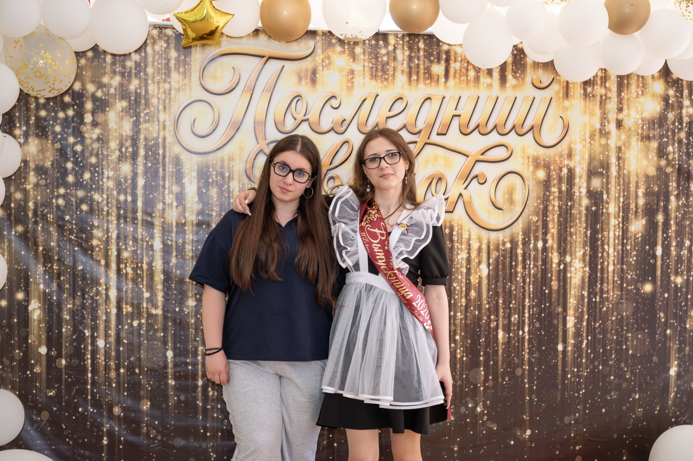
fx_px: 1058
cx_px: 346
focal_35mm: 55
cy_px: 230
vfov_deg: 24.6
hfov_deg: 36.3
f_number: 2.8
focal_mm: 55
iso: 400
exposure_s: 1/200
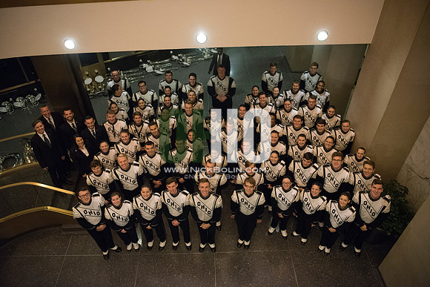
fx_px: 323
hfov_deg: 67.4
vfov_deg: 48.0
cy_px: 144
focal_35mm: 27
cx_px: 215
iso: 10000
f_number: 2.8
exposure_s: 1/320
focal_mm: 27
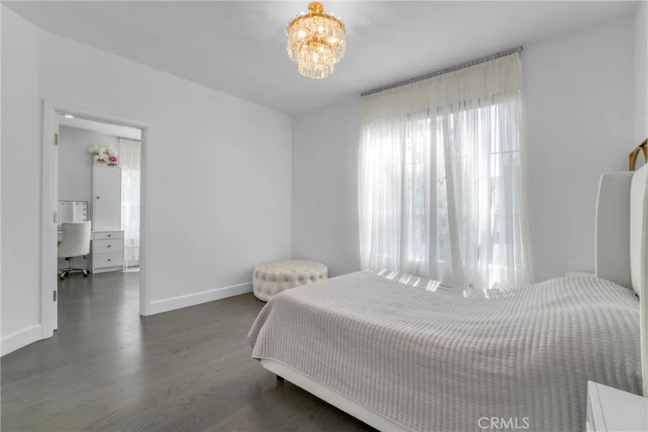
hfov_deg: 100.4
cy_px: 216
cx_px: 324
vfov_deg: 77.3
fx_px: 270
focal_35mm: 15
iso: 100
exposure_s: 1/30
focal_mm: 10
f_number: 11
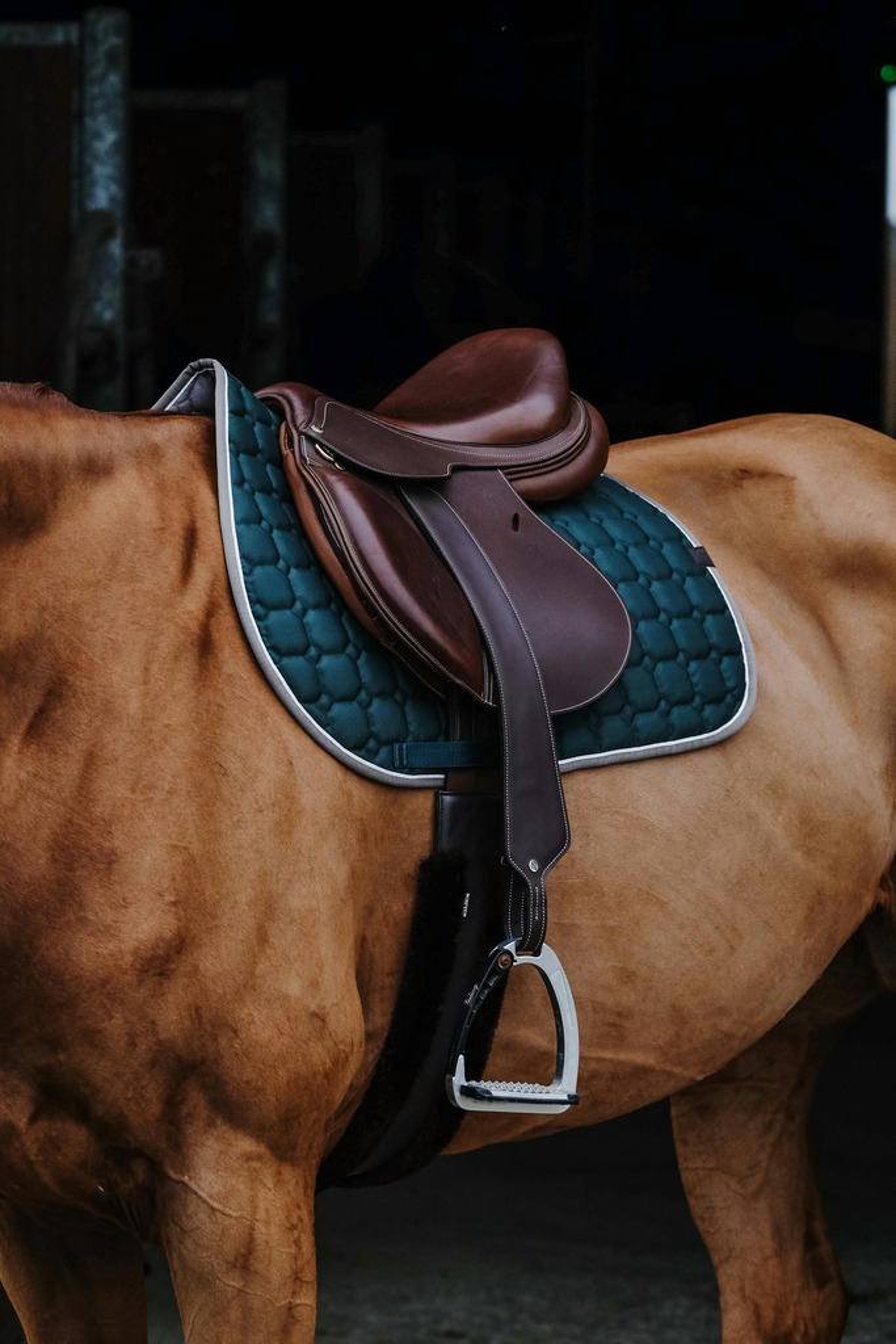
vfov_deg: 14.2
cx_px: 448
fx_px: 5374
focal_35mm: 144
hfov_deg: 9.5
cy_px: 672
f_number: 4
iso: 800
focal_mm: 96.2
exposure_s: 1/250
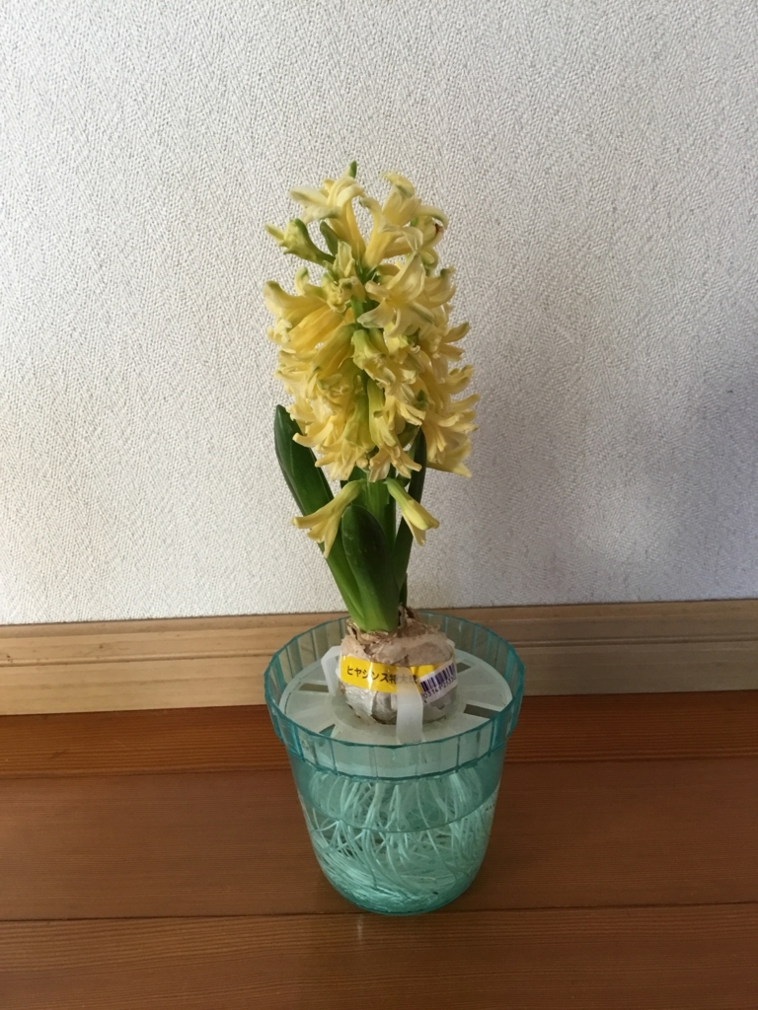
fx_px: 905
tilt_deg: -21.0
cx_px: 379
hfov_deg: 45.4
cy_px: 505
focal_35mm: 31
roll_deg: +2.7
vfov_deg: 58.4
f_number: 2.4
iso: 80
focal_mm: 3.3
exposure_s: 1/30
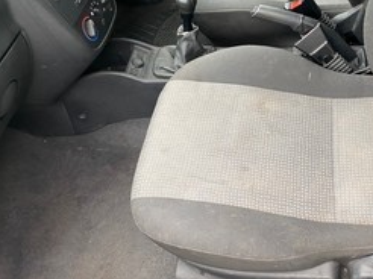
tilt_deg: -48.6
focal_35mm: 37
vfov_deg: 38.6
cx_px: 237
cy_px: 138
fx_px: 398
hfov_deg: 49.6
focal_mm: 4.25
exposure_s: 1/60
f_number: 1.8
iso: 200
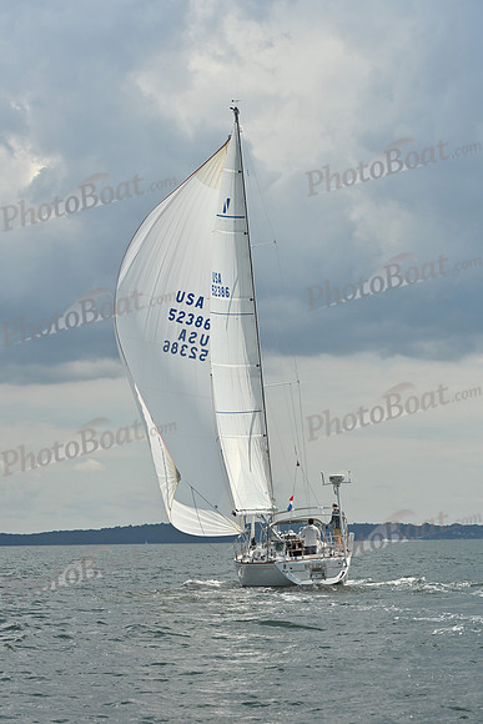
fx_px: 2011
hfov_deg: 13.7
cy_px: 362
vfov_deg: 20.4
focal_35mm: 100
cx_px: 242
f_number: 10
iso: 320
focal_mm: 100
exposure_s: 1/1600
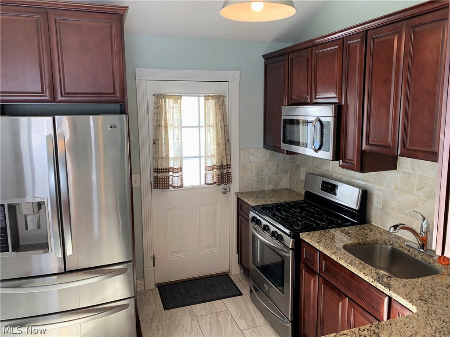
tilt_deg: -9.2
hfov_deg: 67.3
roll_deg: -1.5
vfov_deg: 53.0
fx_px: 338
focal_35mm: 26
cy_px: 168
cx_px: 225
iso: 80
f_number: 1.8
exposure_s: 1/120
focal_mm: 4.25
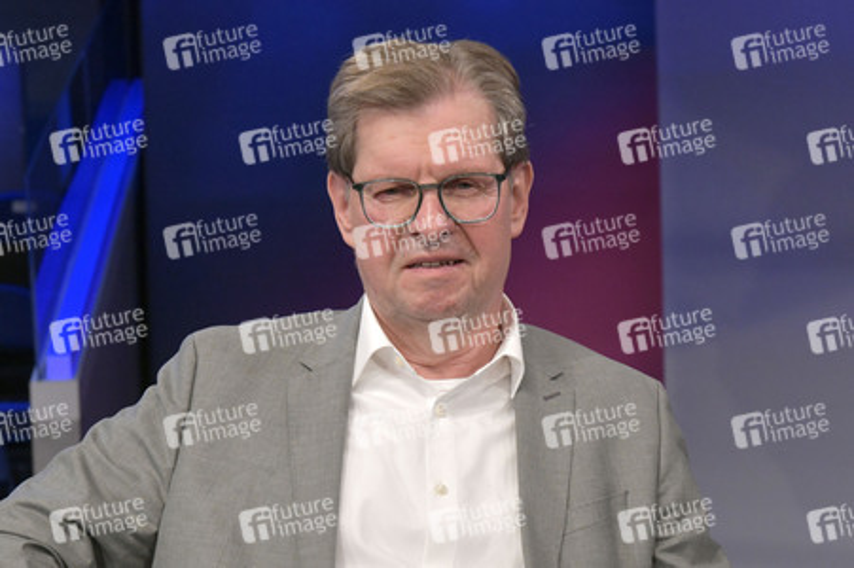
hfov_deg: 33.4
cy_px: 284
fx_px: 1422
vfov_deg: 22.6
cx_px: 427
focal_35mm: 60
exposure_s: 1/250
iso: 2500
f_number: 6.3
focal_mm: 60
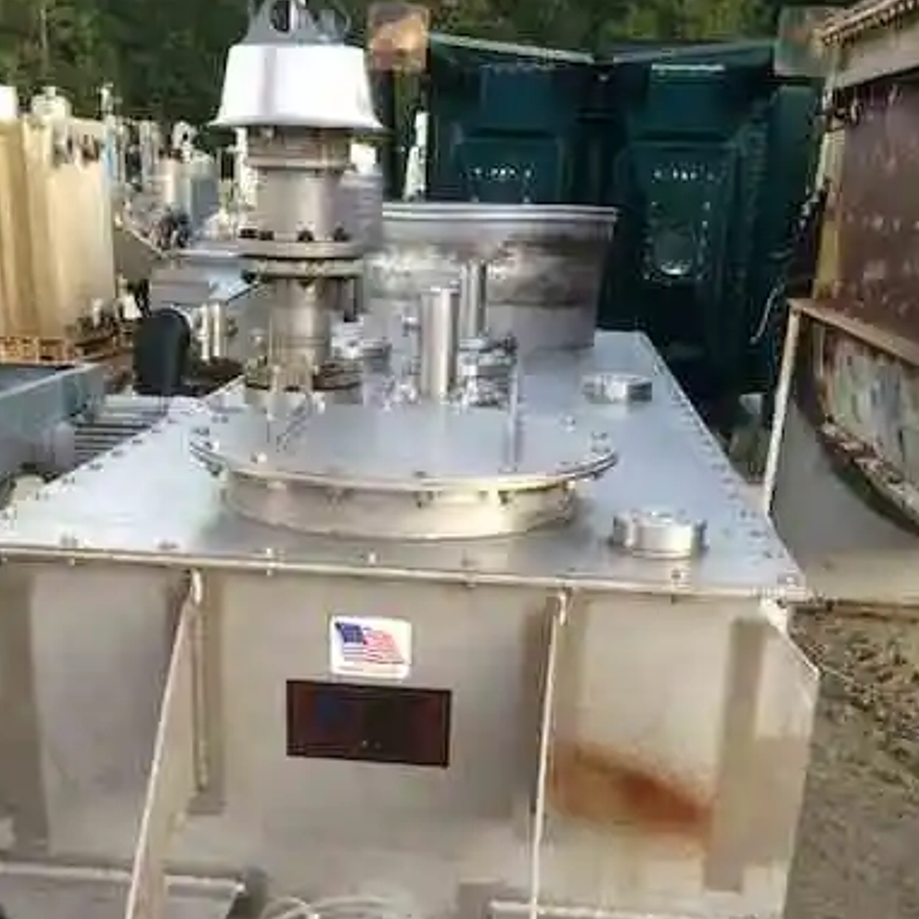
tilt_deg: -22.3
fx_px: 1292
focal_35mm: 43
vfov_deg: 37.9
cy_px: 722
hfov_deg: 39.1
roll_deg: -0.5
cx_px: 383
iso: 40
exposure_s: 1/30
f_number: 2.2
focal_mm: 4.15
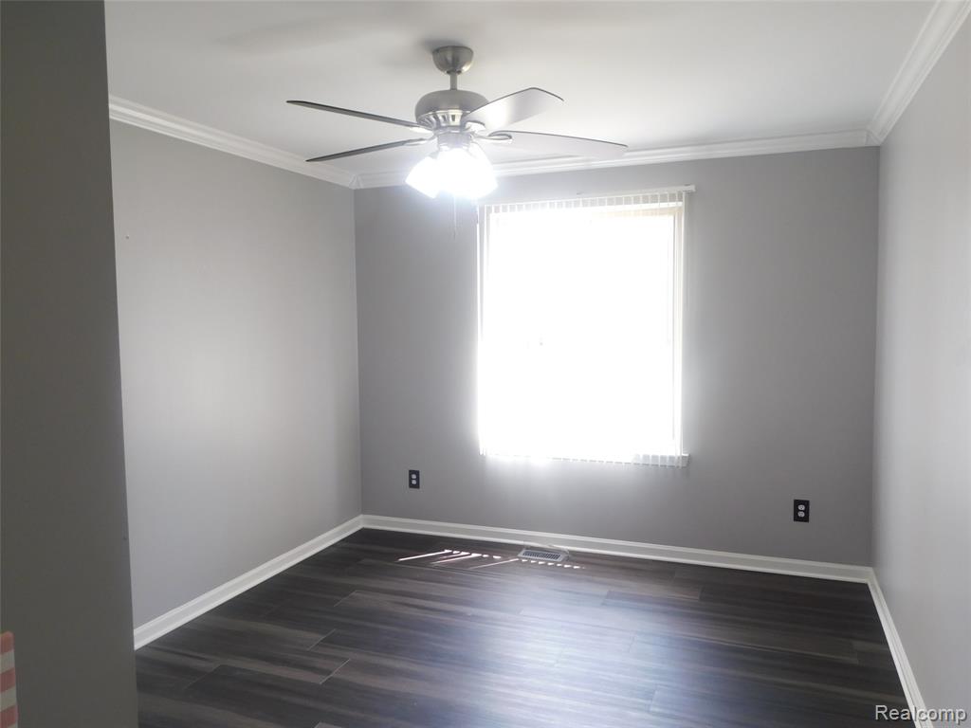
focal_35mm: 25
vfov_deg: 54.9
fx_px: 701
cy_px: 364
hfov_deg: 69.4
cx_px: 486
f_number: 3.1
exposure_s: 1/40
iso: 125
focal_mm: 4.5
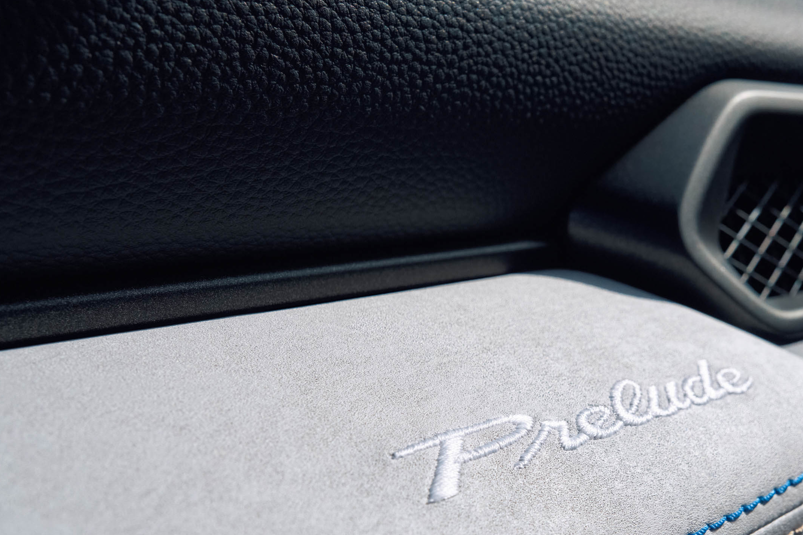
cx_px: 605
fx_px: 914
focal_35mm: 41
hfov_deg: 45.7
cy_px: 341
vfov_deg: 32.4
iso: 400
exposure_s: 1/200
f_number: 11
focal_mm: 25
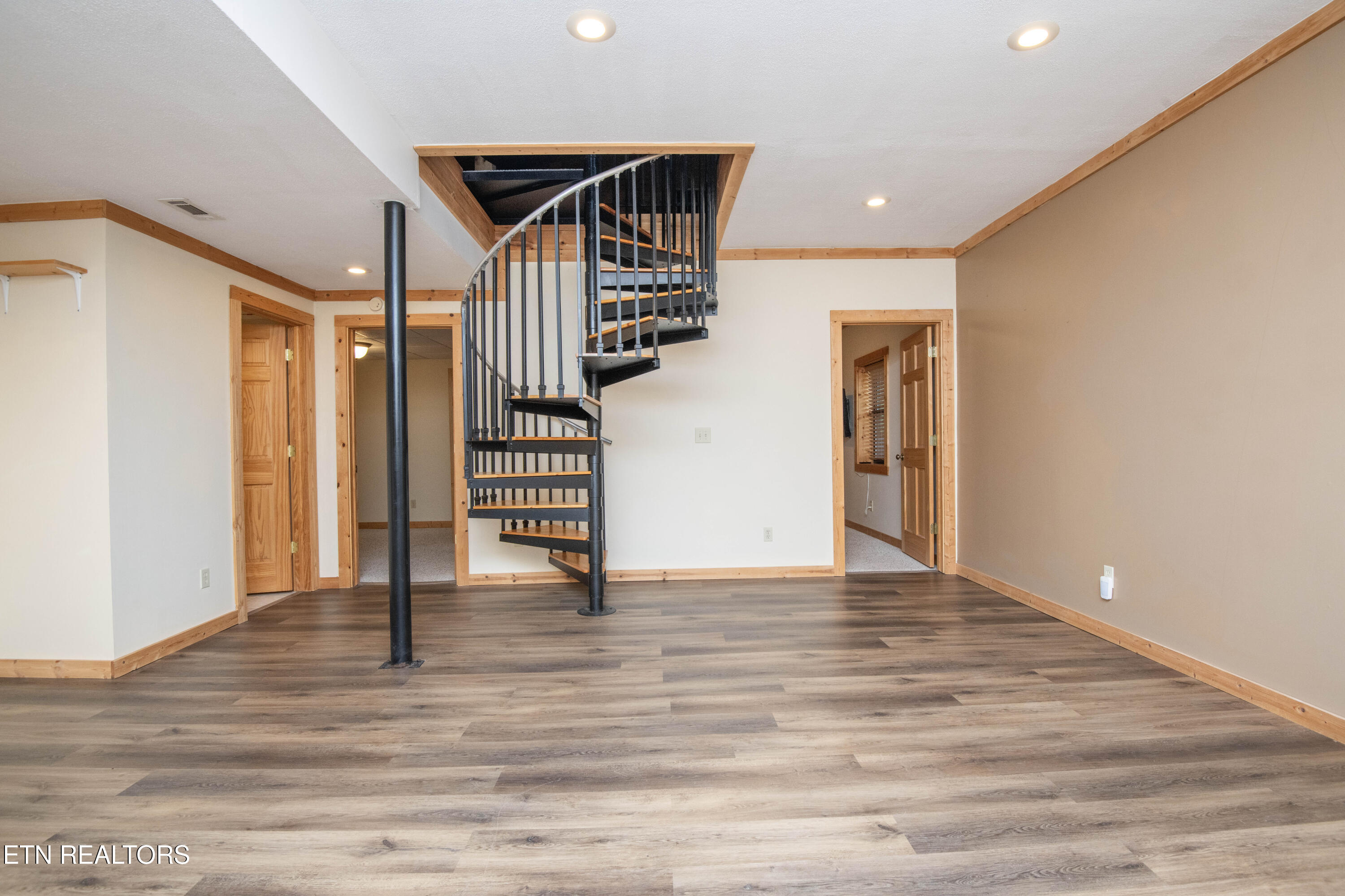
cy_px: 448
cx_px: 672
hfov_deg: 96.7
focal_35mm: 16
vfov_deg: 73.7
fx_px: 598
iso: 400
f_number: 9
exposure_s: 1/60
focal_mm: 16
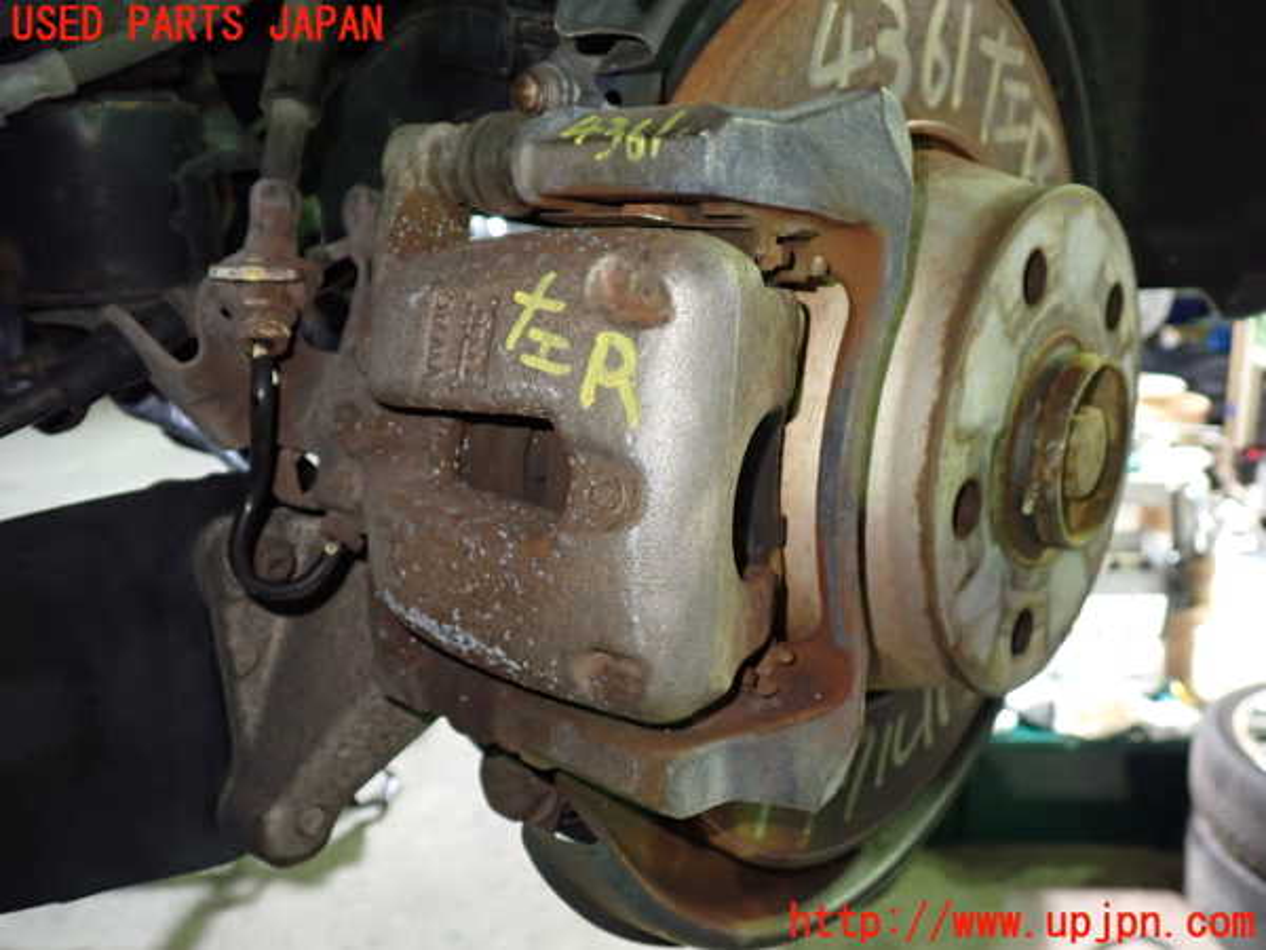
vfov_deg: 46.8
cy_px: 475
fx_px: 1097
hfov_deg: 60.0
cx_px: 633
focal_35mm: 30
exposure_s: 1/30
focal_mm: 5.4
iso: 500
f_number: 2.3
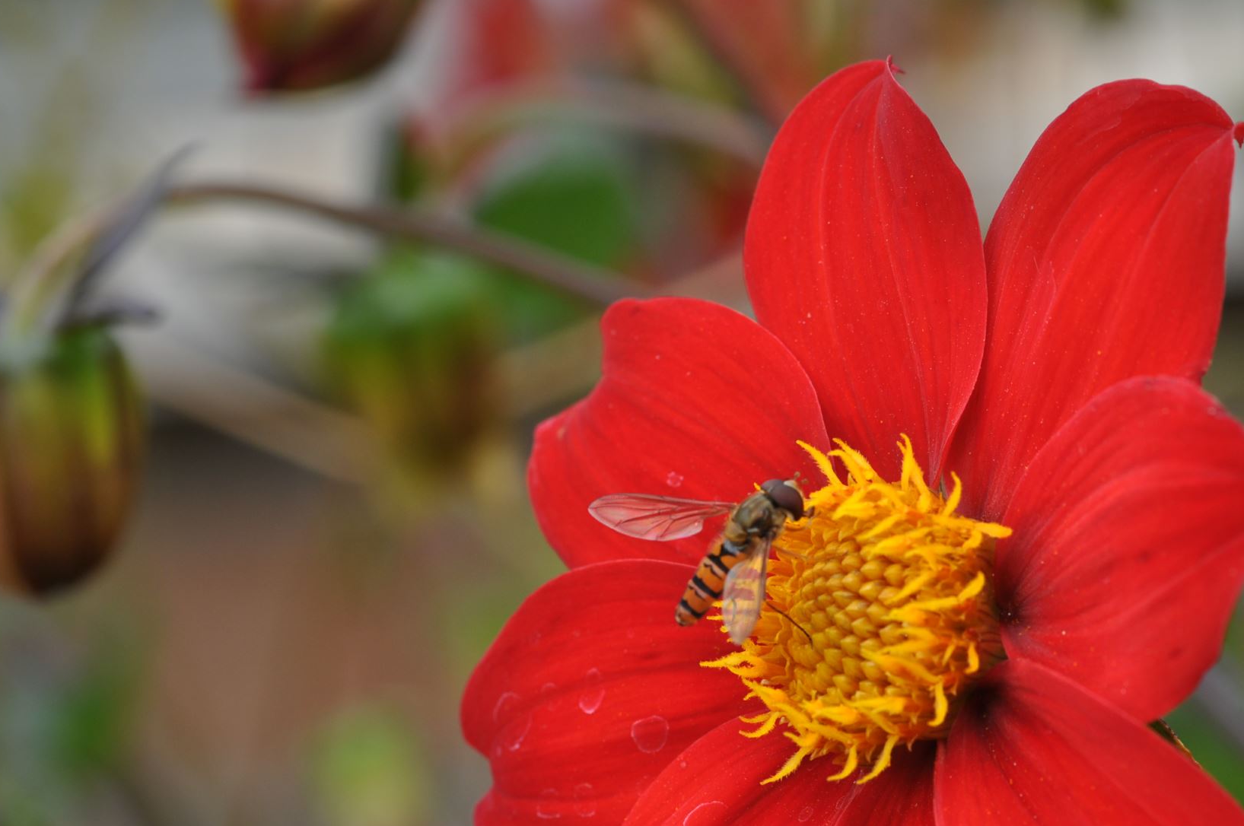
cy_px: 494
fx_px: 7063
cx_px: 774
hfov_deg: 10.1
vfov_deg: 6.7
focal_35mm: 205
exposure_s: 1/125
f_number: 8
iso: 200
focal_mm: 105
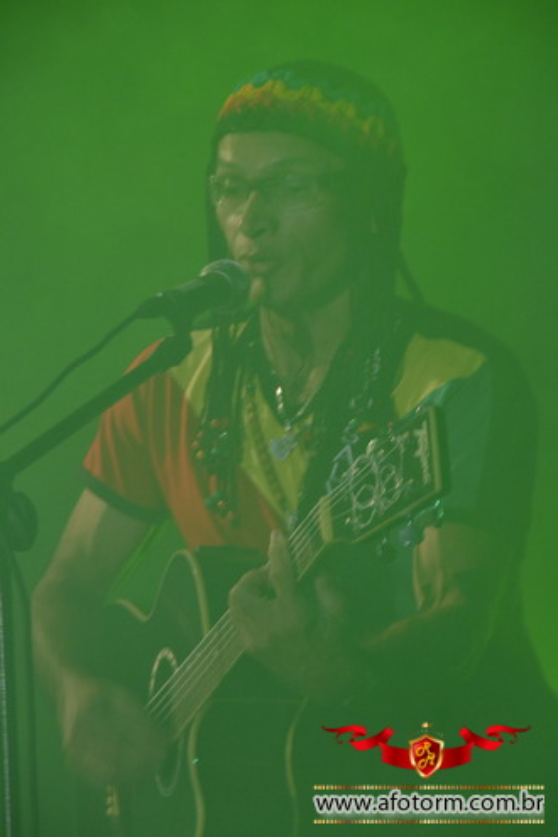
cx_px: 279
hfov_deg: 6.8
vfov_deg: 10.2
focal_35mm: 202
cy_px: 418
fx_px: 4708
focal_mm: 135
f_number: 9
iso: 1600
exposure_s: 1/40
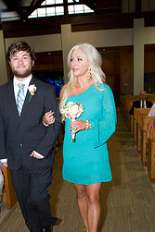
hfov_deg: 31.1
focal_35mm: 43
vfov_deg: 43.9
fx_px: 278
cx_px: 68
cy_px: 176
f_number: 5.6
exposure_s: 1/100
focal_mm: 24
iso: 1600
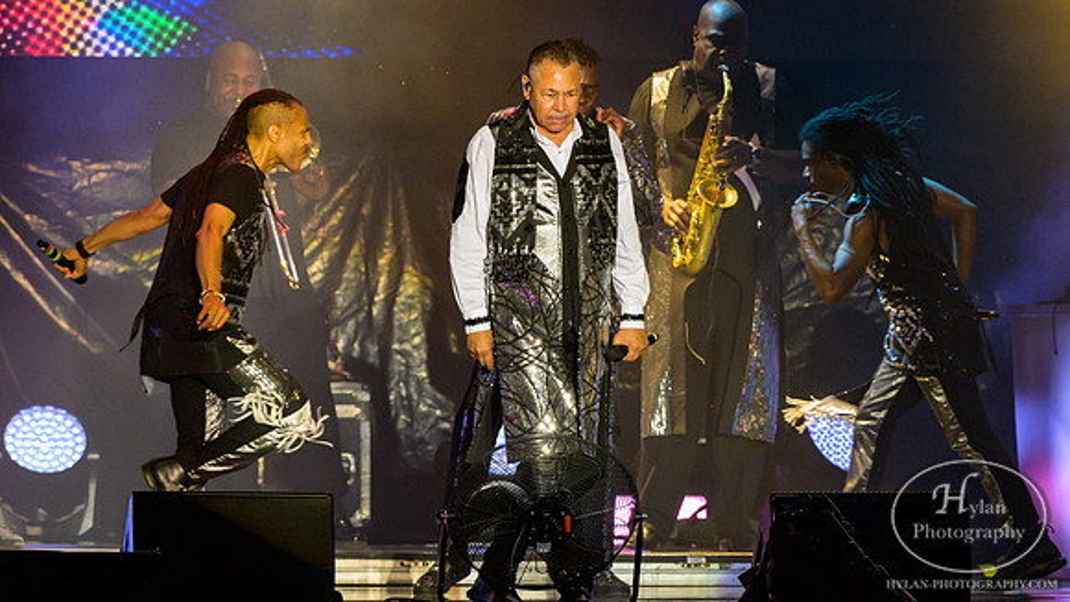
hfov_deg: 4.2
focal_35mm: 517
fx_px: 14676
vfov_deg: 2.3
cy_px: 176
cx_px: 512
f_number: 6.3
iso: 3200
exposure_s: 1/400
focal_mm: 290
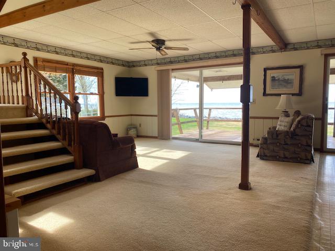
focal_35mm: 26
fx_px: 252
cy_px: 126
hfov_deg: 67.3
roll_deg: +0.5
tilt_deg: -5.6
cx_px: 168
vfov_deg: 53.1
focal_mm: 4.25
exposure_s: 1/122
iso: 32
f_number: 1.8
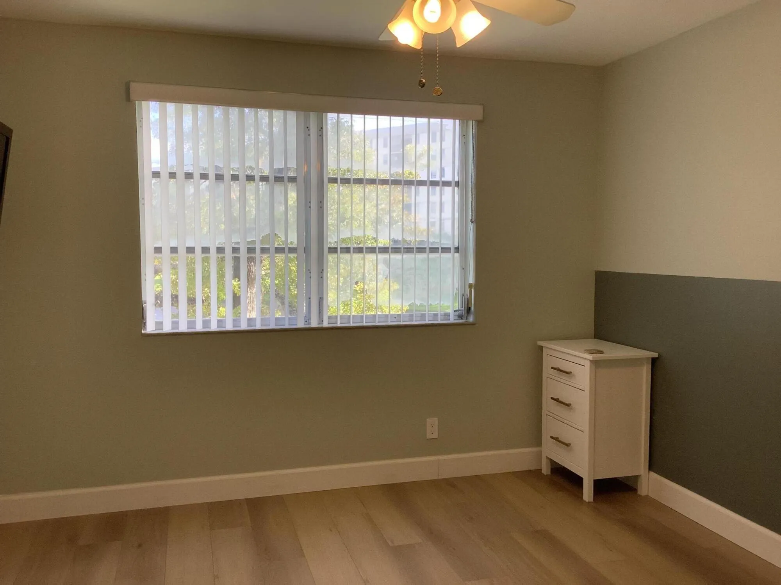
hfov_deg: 58.4
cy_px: 292
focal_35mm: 31
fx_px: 699
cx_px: 390
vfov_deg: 45.4
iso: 64
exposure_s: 1/120
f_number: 2.4
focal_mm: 3.3
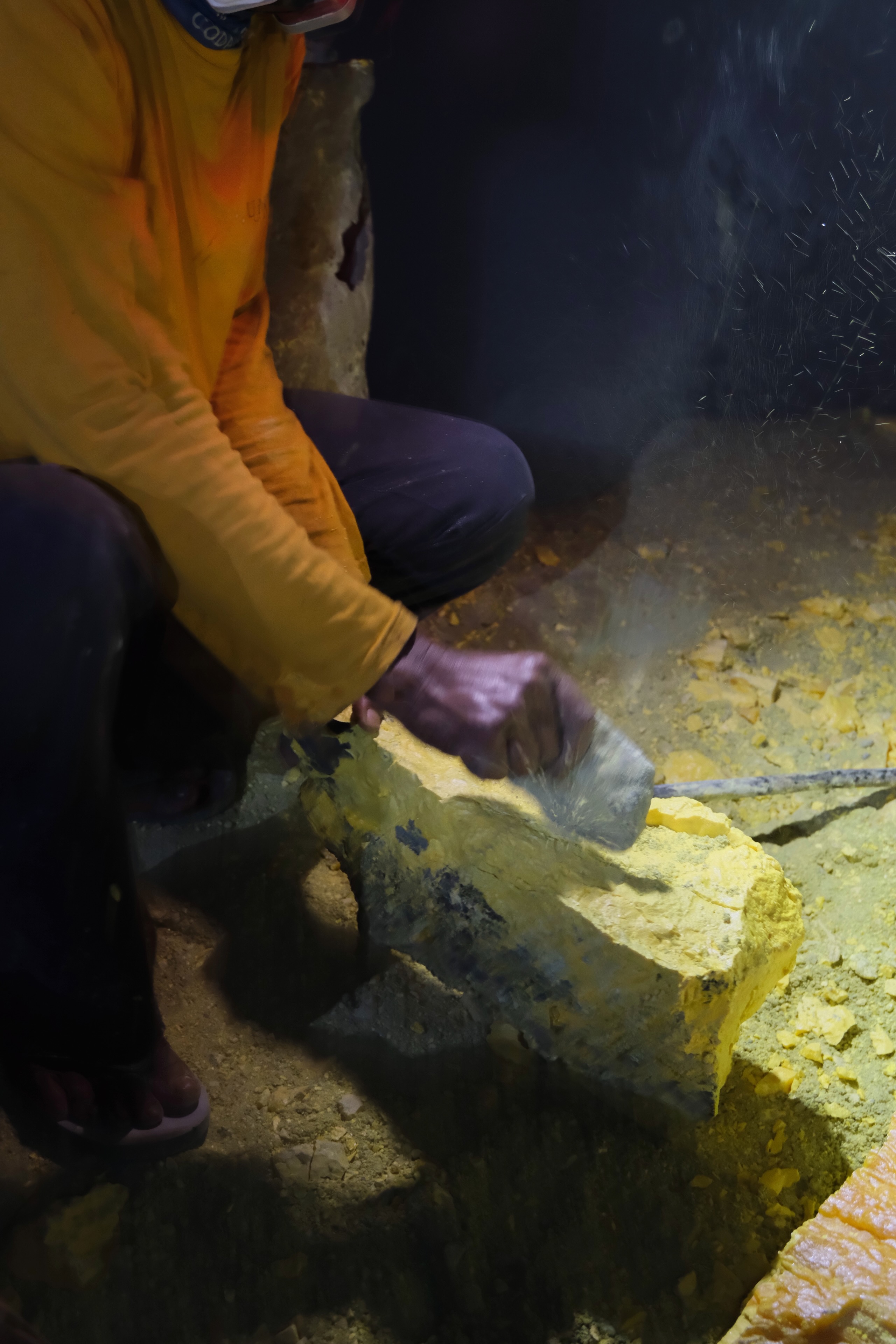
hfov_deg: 28.6
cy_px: 672
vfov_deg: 41.9
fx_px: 1755
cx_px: 448
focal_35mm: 47
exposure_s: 1/45
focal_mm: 31.4
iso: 4000
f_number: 3.7
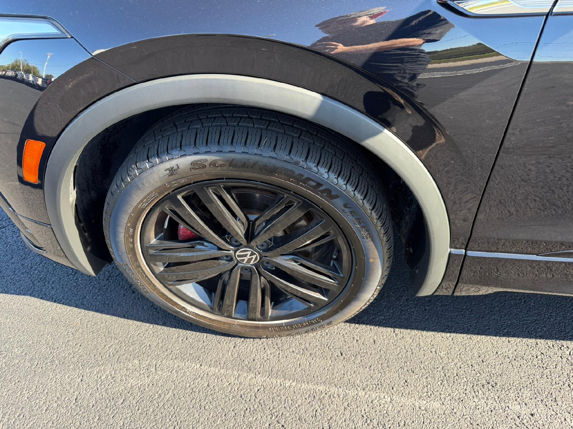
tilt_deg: -40.7
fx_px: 397
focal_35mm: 24
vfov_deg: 56.8
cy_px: 214
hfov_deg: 71.6
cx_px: 286
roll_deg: +0.1
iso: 64
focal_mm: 6.76
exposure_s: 1/192
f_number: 1.78
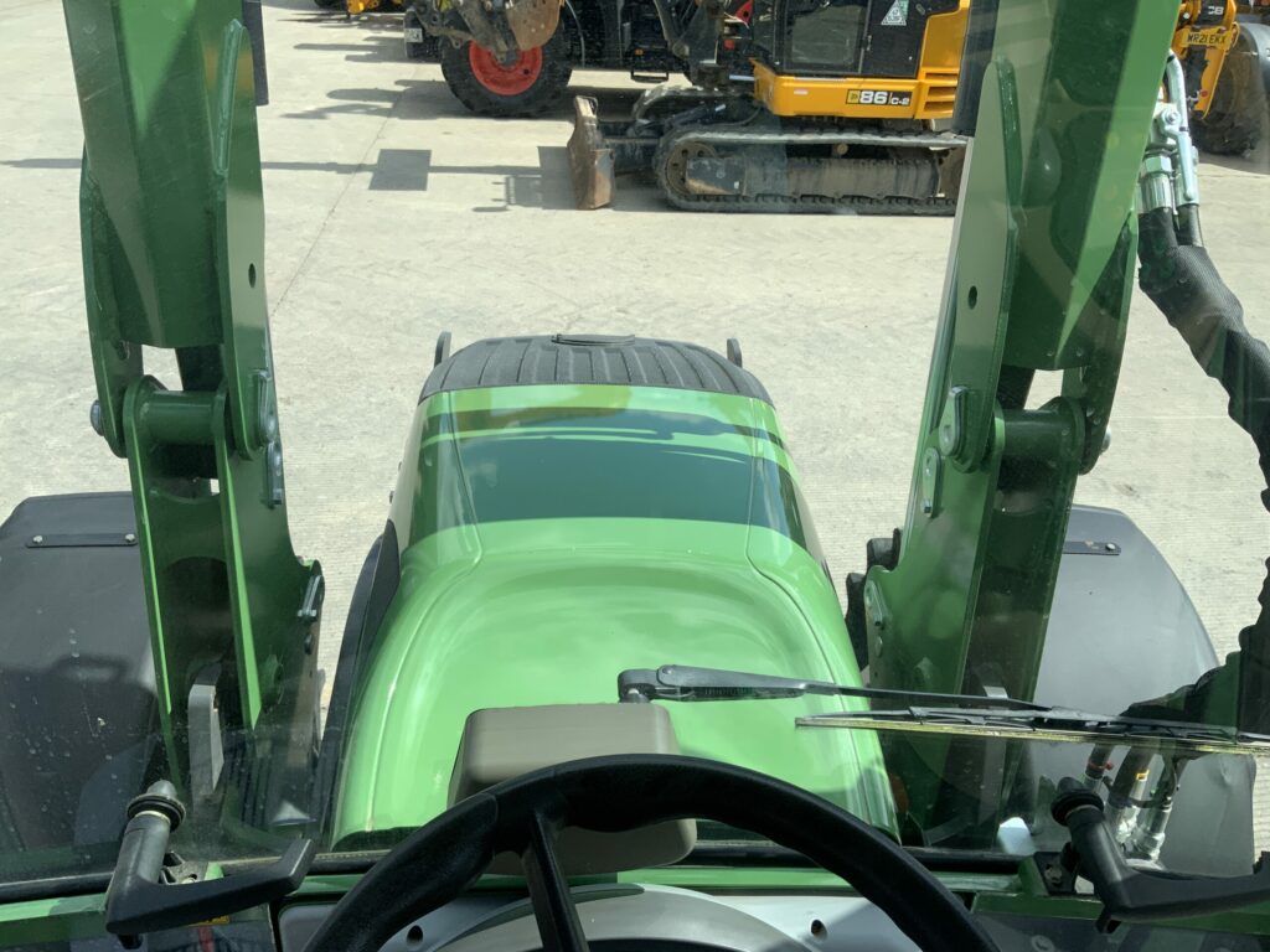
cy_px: 476
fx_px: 1064
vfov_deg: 48.2
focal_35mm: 29
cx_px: 635
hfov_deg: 61.7
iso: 16
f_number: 1.8
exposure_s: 1/1221
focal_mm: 3
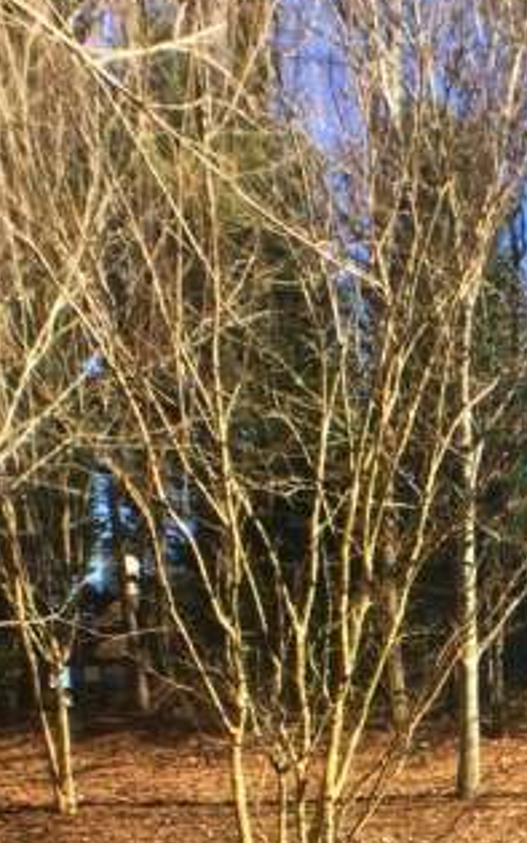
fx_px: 2297
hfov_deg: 12.6
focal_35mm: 100
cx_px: 712
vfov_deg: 19.8
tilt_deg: -5.3
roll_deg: +0.2
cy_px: 945
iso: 32
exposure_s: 1/648
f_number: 2.2
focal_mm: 4.15
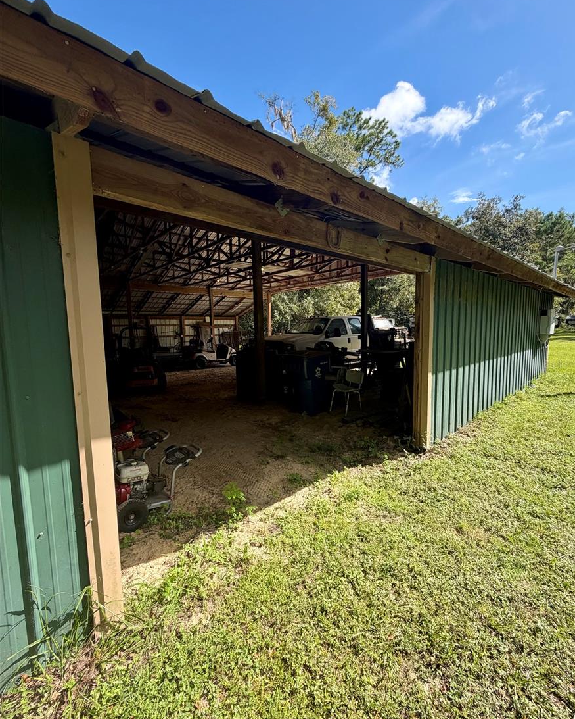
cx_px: 295
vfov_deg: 96.8
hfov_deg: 84.0
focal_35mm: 15
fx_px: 319
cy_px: 364
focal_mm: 2.22
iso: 40
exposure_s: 1/664
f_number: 2.2
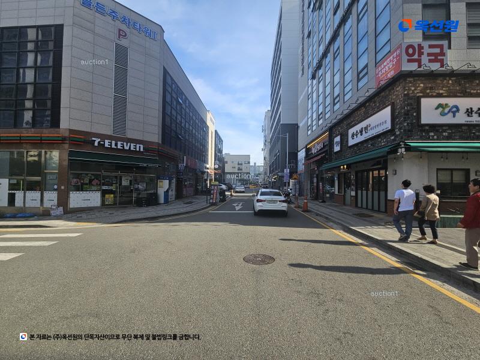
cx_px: 240
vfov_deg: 89.9
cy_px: 180
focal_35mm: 13
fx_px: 180
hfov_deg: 106.2
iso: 50
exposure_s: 1/902
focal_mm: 2.2
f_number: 2.2
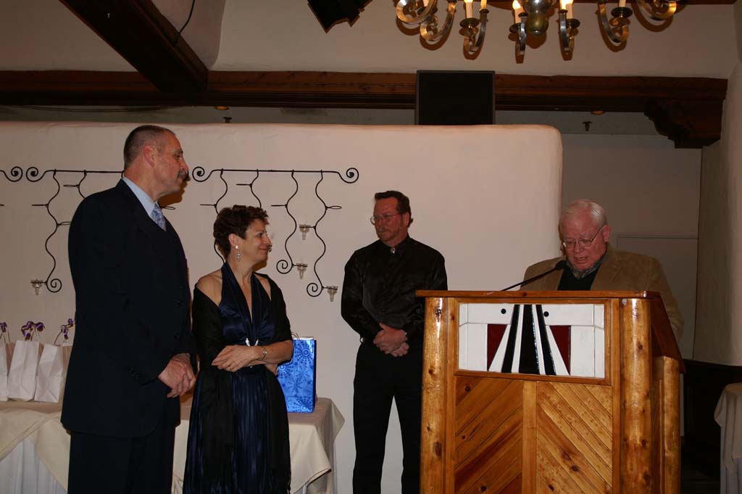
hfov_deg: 53.2
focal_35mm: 36
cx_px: 371
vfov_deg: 36.8
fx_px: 741
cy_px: 247
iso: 200
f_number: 3.5
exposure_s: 1/60
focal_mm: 24
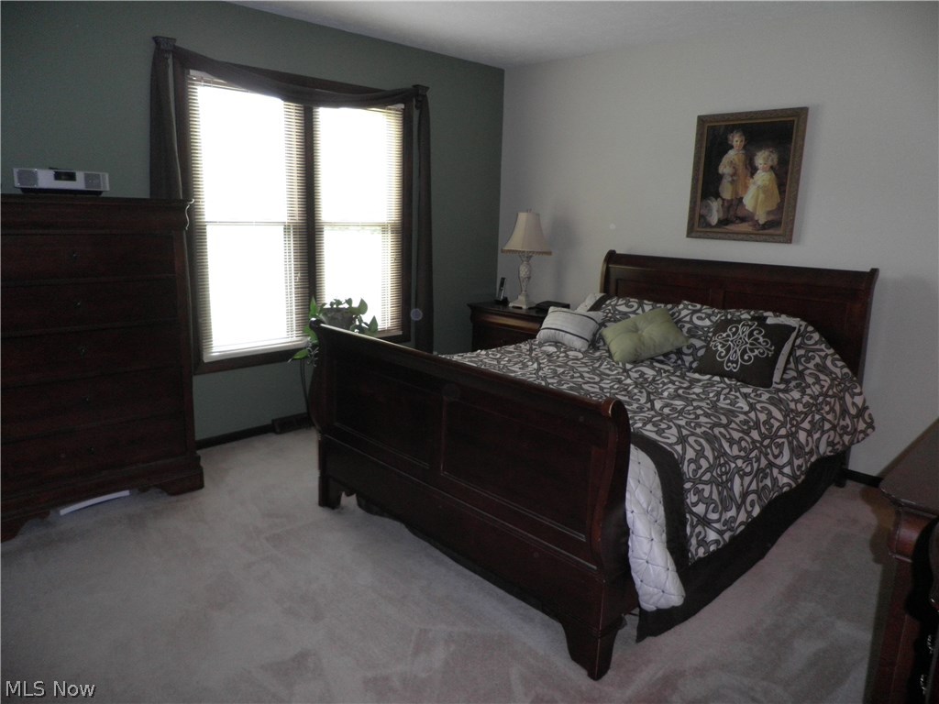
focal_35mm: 24
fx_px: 651
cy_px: 352
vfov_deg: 56.8
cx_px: 470
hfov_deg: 71.6
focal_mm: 4.3
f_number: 3.3
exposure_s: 1/30
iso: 160
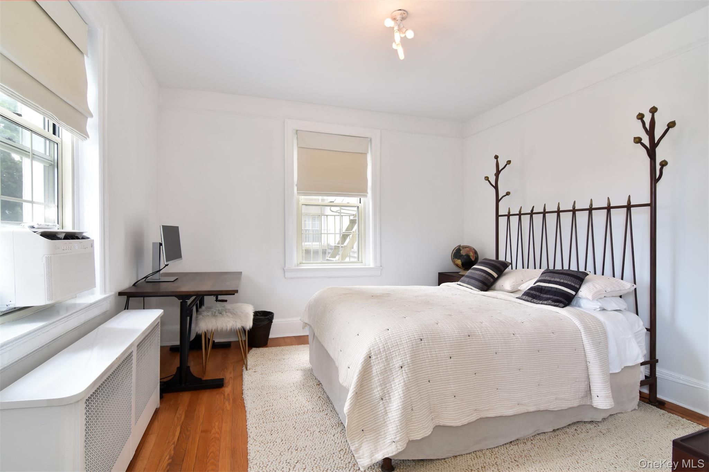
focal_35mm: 16
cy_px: 236
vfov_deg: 72.0
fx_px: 325
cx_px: 354
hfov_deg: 95.0
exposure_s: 1/80
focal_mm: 11
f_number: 8
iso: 640
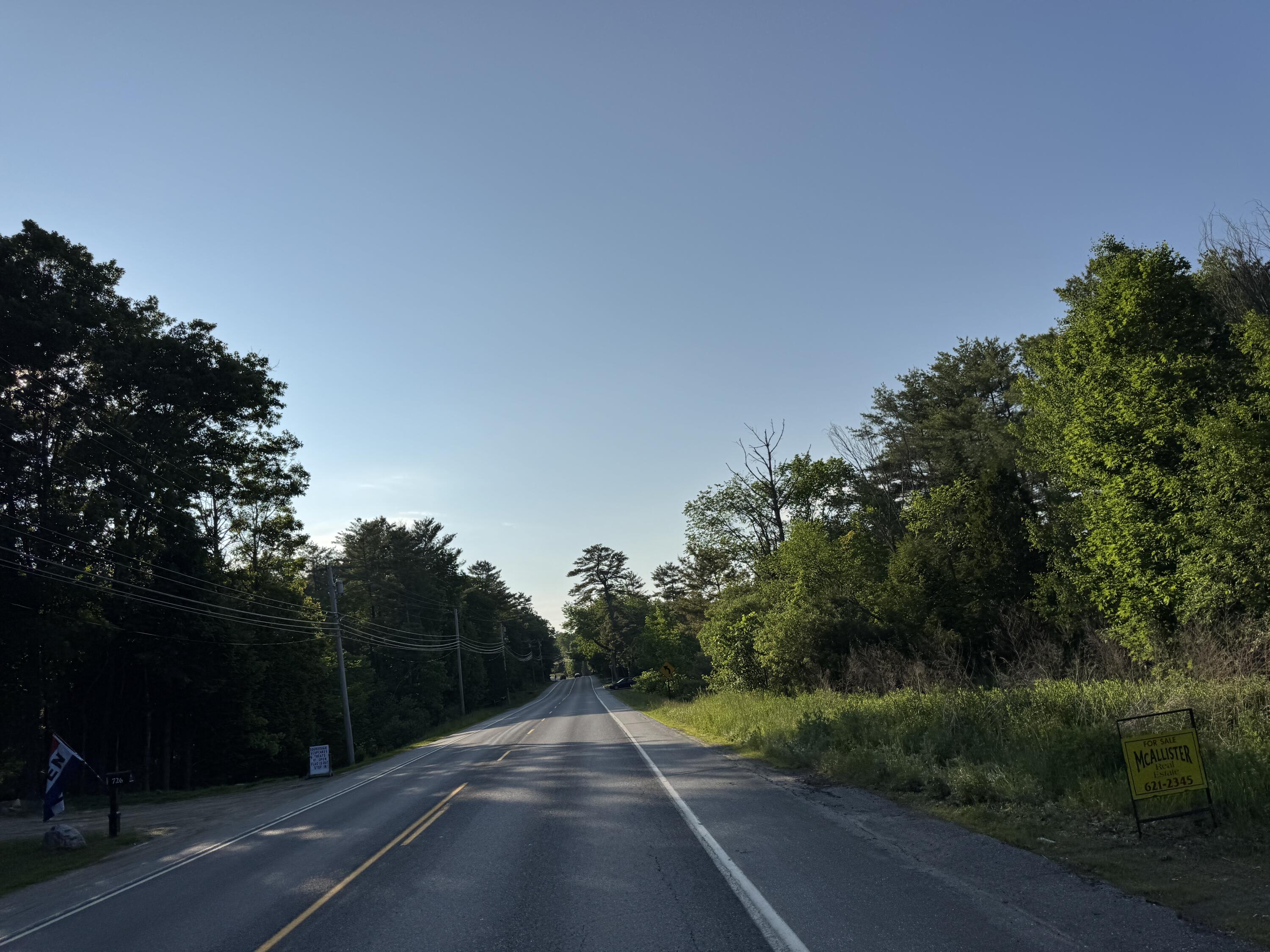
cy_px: 476
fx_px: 881
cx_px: 635
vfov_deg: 56.8
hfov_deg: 71.6
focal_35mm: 24
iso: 80
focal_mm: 6.76
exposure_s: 1/10417
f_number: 1.78
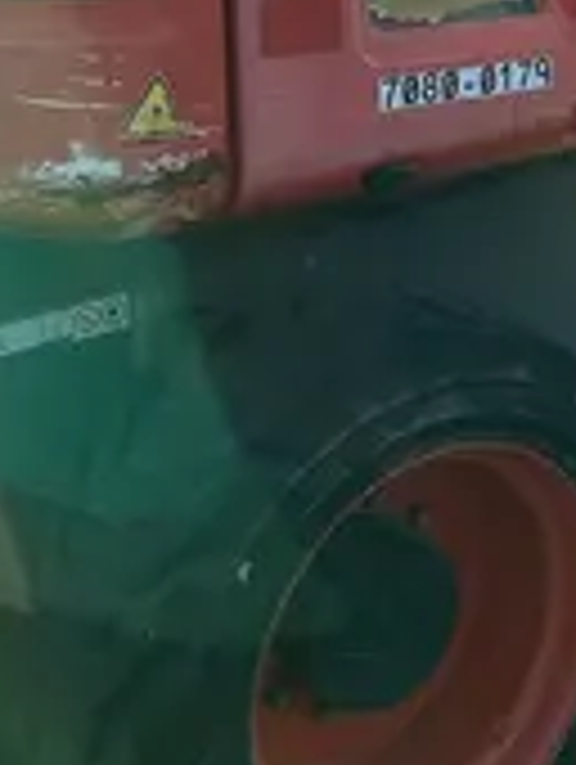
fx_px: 1859
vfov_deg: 22.0
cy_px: -83
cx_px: 729
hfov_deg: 16.7
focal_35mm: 84
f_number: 1.6
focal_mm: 5.1
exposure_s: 1/959
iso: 50
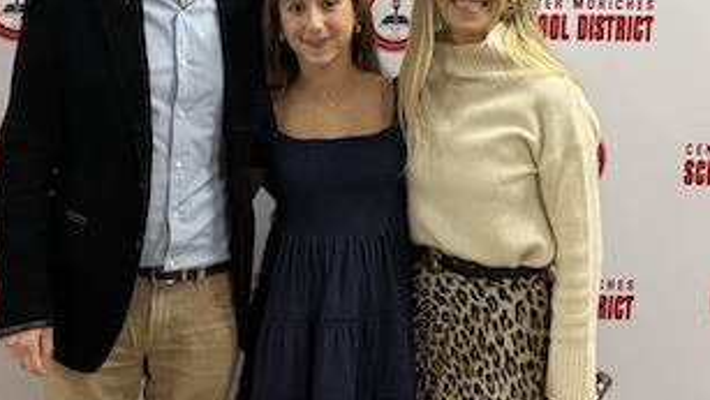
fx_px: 1130
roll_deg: -0.7
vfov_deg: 20.0
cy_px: 153
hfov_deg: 34.8
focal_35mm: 60
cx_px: 298
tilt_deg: -7.0
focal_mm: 5.96
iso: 160
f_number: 1.6
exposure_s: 1/60
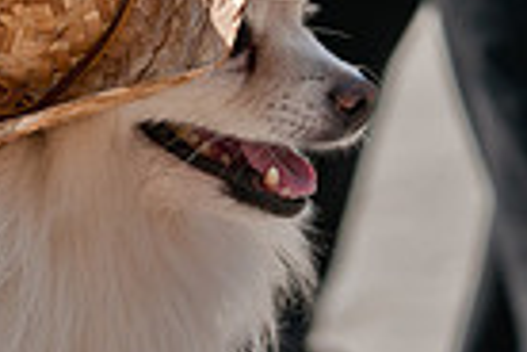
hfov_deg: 3.1
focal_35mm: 660
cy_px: 151
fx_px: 9662
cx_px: 290
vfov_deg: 2.1
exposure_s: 1/1600
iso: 200
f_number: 4
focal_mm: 105
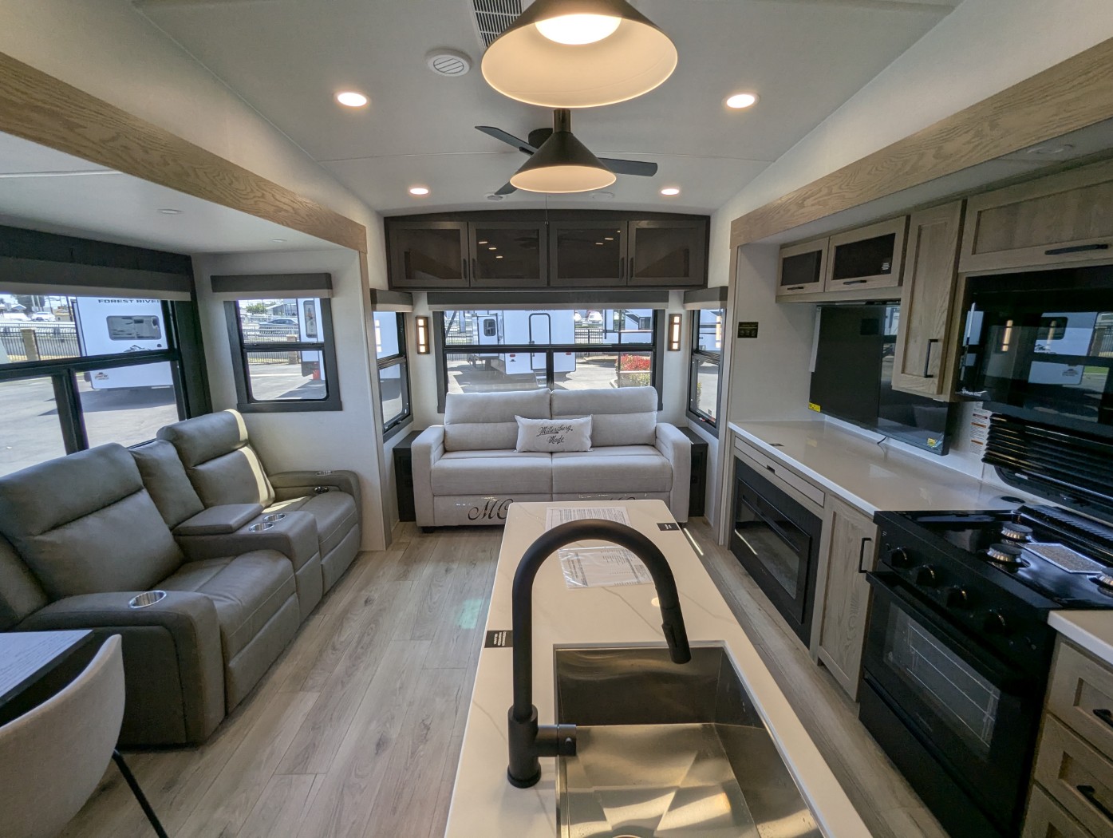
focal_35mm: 16
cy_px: 419
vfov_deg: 78.2
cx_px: 556
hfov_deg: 94.4
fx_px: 515
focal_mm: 2.35
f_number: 2.2
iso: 67
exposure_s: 1/172
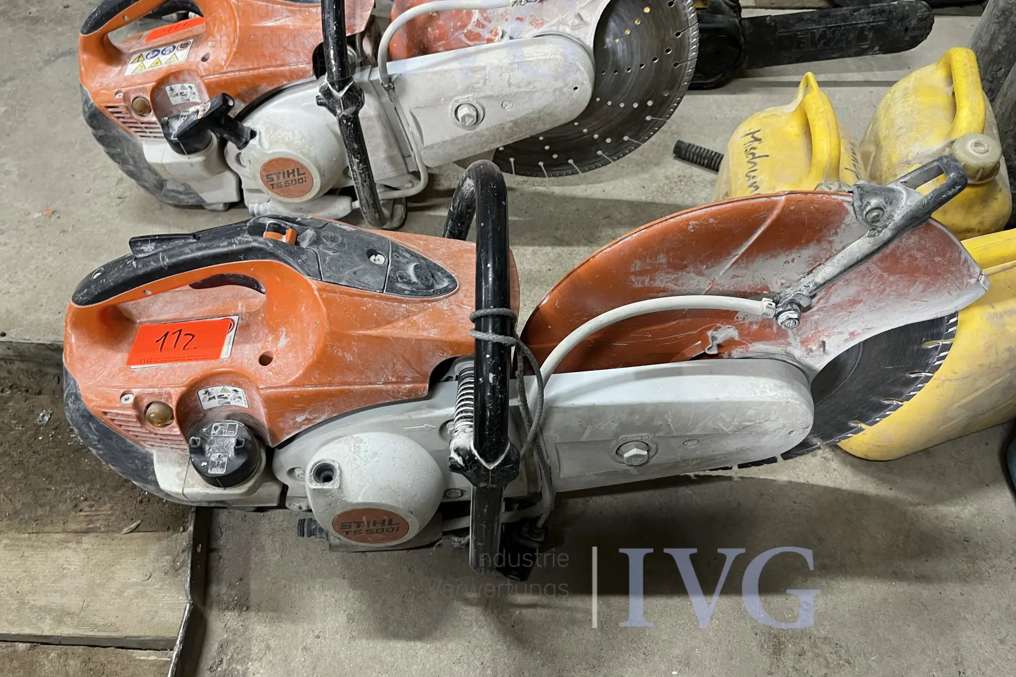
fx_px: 790
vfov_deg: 46.4
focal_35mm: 28
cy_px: 313
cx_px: 505
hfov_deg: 65.5
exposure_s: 1/50
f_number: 1.6
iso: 125
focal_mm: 5.1
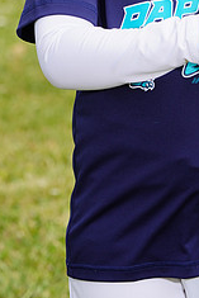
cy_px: -66
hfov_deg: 2.6
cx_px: 157
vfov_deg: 3.8
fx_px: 4454
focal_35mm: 538
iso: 100
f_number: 10
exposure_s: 1/250
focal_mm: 218
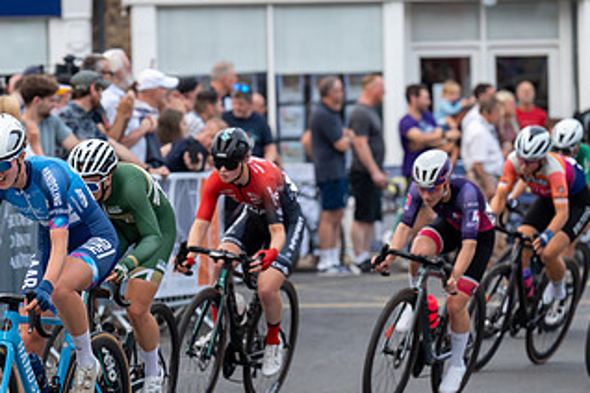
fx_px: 4031
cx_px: 87
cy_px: 186
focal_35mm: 246
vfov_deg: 5.6
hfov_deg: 8.3
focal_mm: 135
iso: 500
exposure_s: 1/1000
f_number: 3.2
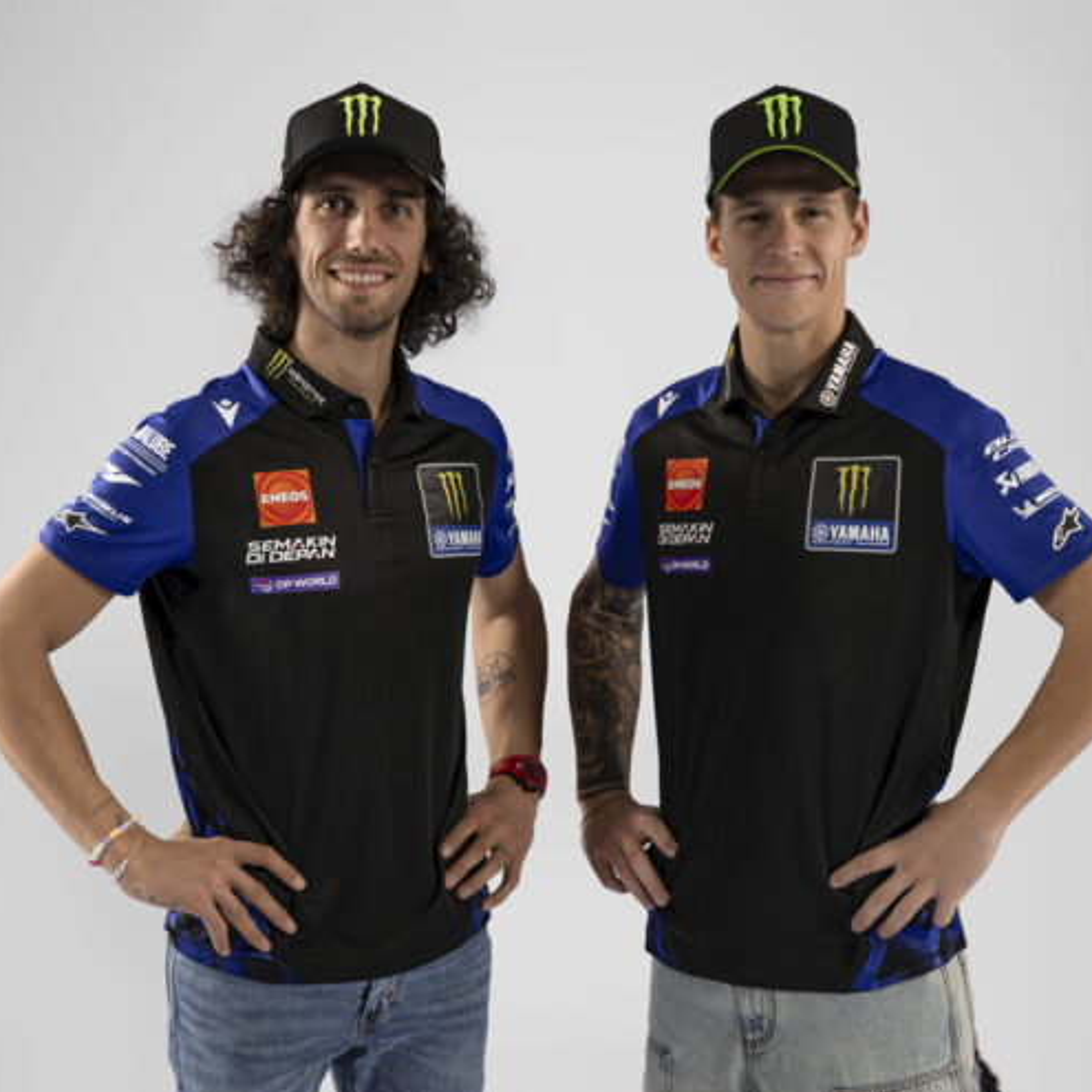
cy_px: 547
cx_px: 567
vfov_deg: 29.6
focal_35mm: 58
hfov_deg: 29.5
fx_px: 2070
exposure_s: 1/200
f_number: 5
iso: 80
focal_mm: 45
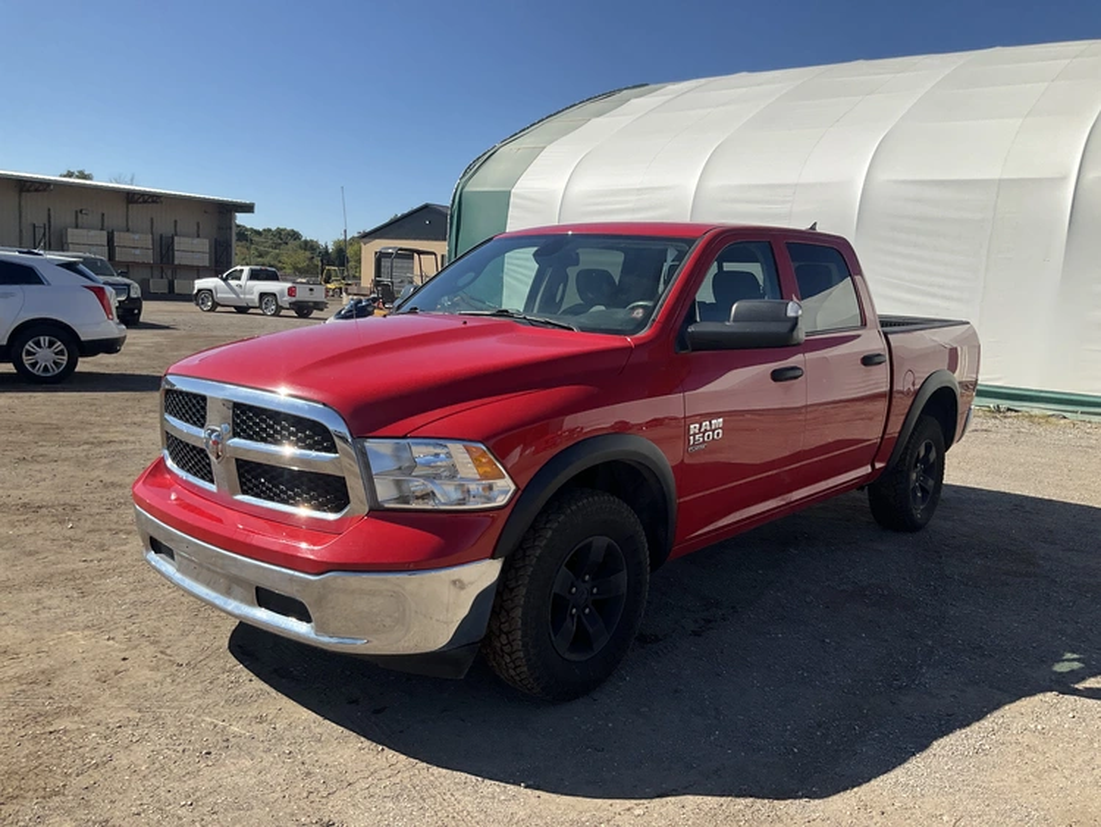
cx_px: 550
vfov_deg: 48.3
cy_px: 414
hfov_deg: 61.6
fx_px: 923
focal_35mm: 29
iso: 25
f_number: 1.8
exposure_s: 1/1848
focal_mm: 3
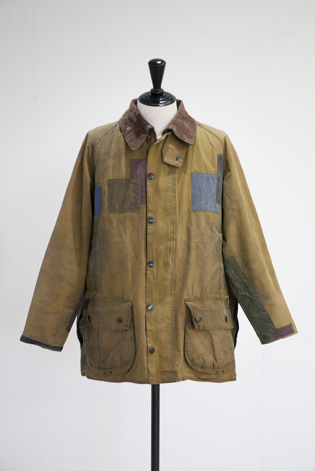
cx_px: 158
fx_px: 630
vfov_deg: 41.1
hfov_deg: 28.1
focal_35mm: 48
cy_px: 236
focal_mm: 48
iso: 640
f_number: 4
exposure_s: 1/50
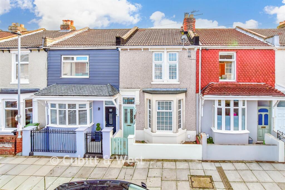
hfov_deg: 100.4
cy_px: 95
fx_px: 119
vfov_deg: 77.3
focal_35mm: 15
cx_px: 142
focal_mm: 10
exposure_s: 1/200
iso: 500
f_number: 8
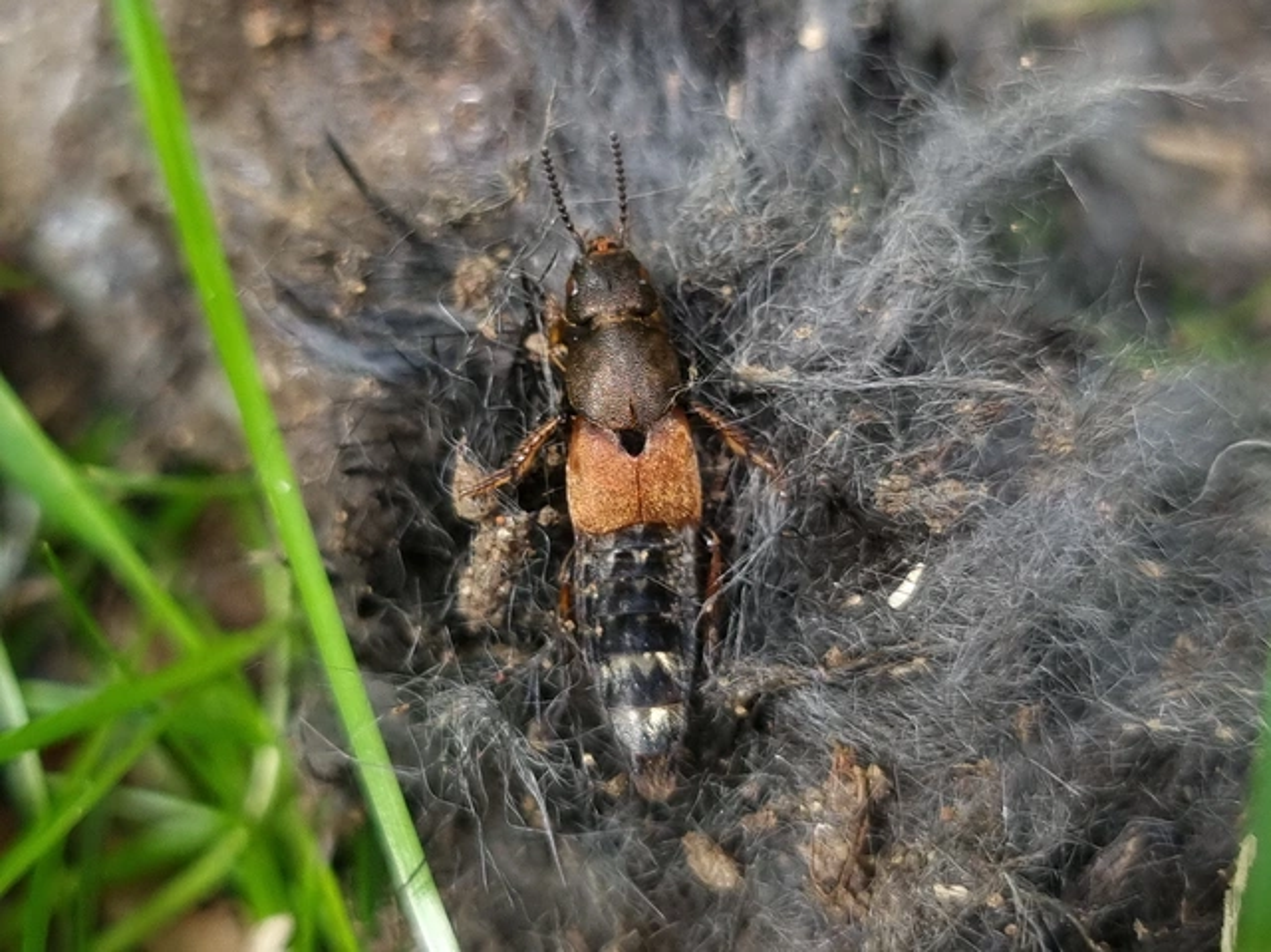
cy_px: 476
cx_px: 636
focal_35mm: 26
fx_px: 954
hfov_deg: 67.3
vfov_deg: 53.0
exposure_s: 1/50
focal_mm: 5.4
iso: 200
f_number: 1.8
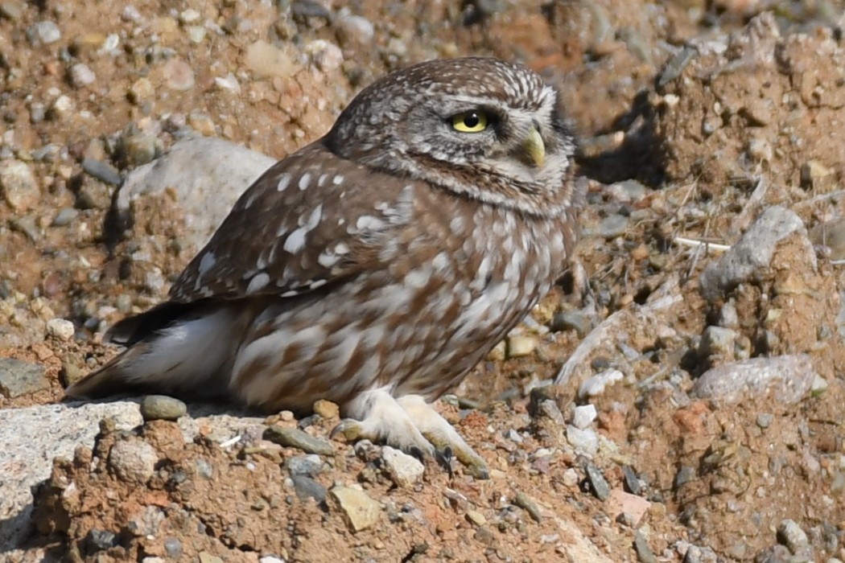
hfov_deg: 2.7
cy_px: 282
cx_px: 422
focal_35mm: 750
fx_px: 17603
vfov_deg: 1.8
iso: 200
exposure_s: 1/640
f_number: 7.1
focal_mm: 500
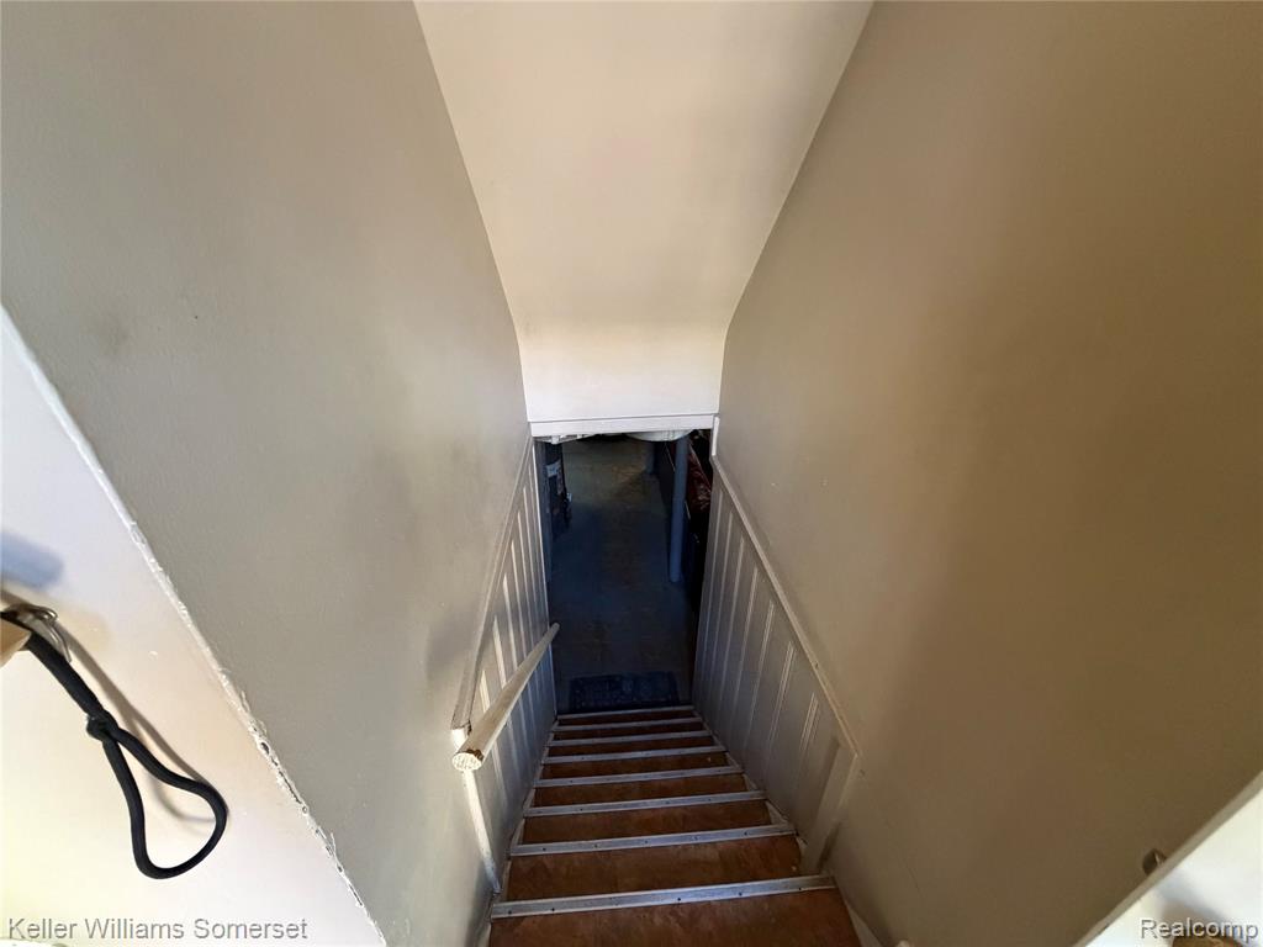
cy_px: 474
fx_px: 511
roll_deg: +0.0
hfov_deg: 102.1
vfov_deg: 85.7
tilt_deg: -29.2
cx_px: 632
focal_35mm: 14
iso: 1000
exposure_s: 1/60
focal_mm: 2.22
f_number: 2.2
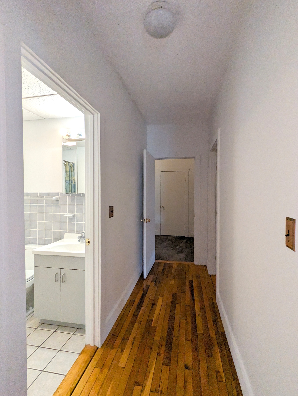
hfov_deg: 78.2
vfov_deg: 94.4
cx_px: 149
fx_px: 183
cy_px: 198
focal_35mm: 16
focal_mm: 2.35
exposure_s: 1/120
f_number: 2.2
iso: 203
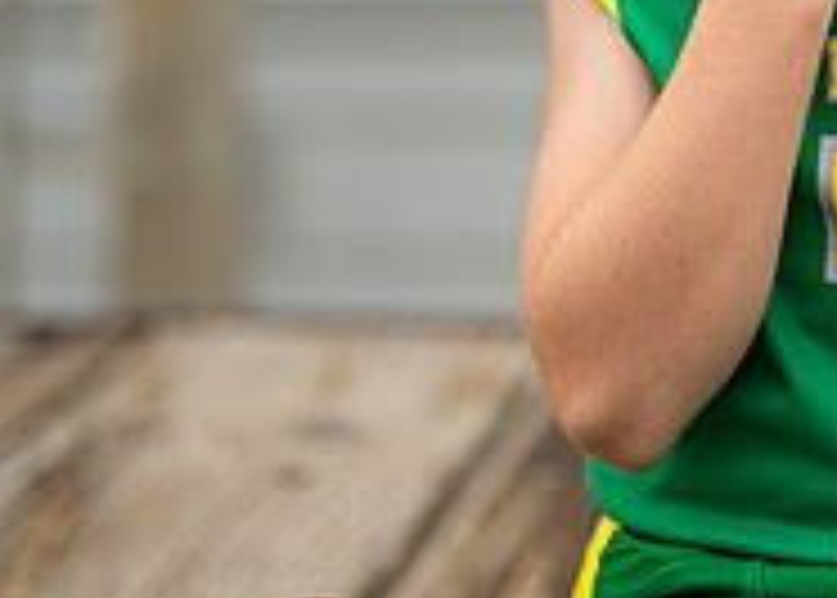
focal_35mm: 180
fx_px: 4280
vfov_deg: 7.9
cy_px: -265
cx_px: 963
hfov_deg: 11.0
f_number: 1.2
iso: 125
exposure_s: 1/2500
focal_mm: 50
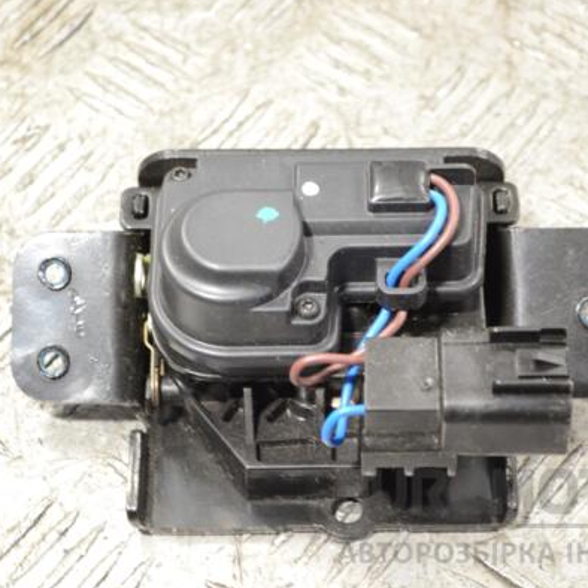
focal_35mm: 107
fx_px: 2050
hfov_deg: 16.3
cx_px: 309
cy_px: 293
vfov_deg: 16.3
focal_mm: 55
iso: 900
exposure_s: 1/30
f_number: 5.6
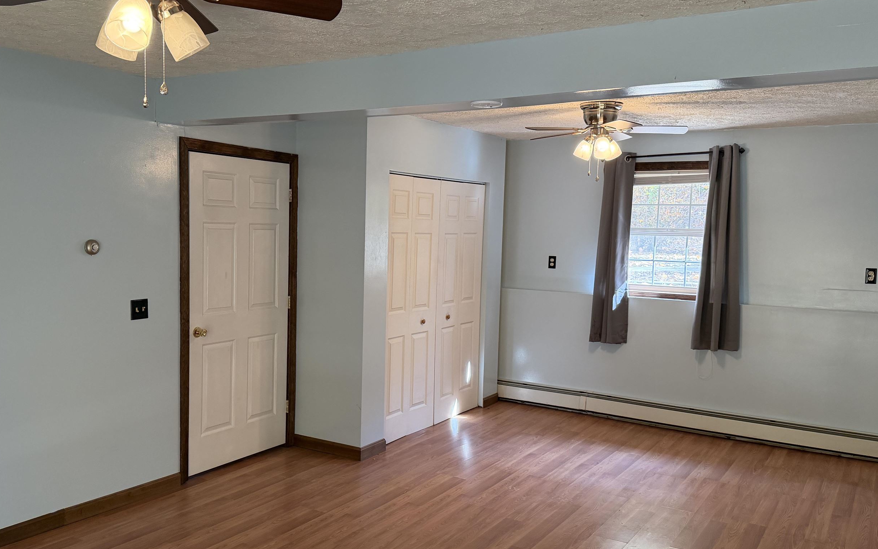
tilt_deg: -5.0
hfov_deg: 59.6
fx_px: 766
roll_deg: -1.1
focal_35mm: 32
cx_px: 410
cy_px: 288
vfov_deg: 39.4
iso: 200
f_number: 1.78
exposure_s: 1/60
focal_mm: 6.76
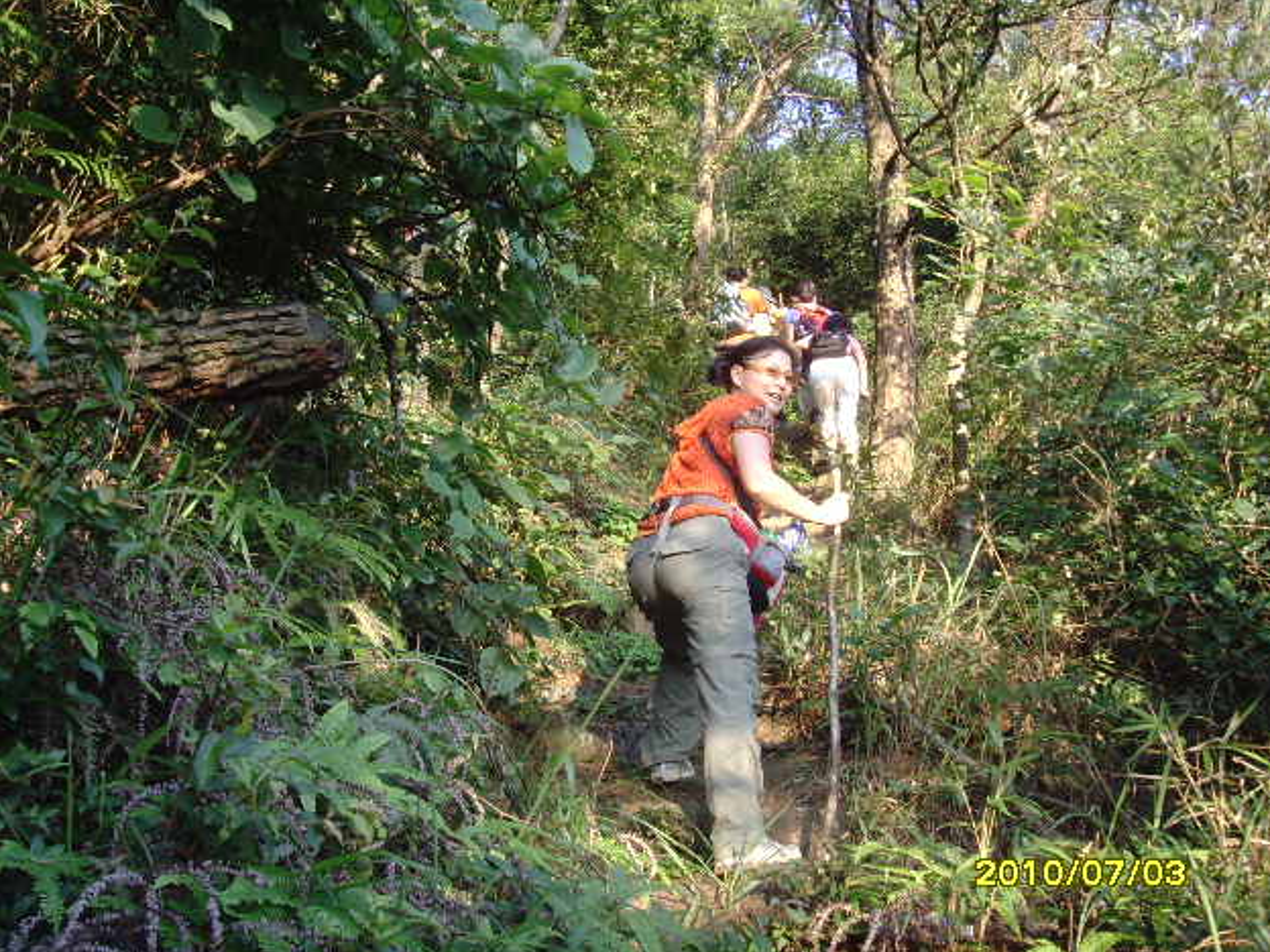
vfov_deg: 36.0
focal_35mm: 40
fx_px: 1468
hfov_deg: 46.8
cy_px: 486
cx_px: 649
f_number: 3.5
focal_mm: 6.6
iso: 100
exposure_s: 1/60
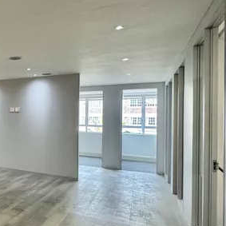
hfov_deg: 33.2
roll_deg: -1.2
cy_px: 117
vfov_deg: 47.2
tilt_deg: +0.1
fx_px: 259
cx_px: -74
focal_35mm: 35
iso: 160
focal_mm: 2.22
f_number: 2.2
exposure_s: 1/50
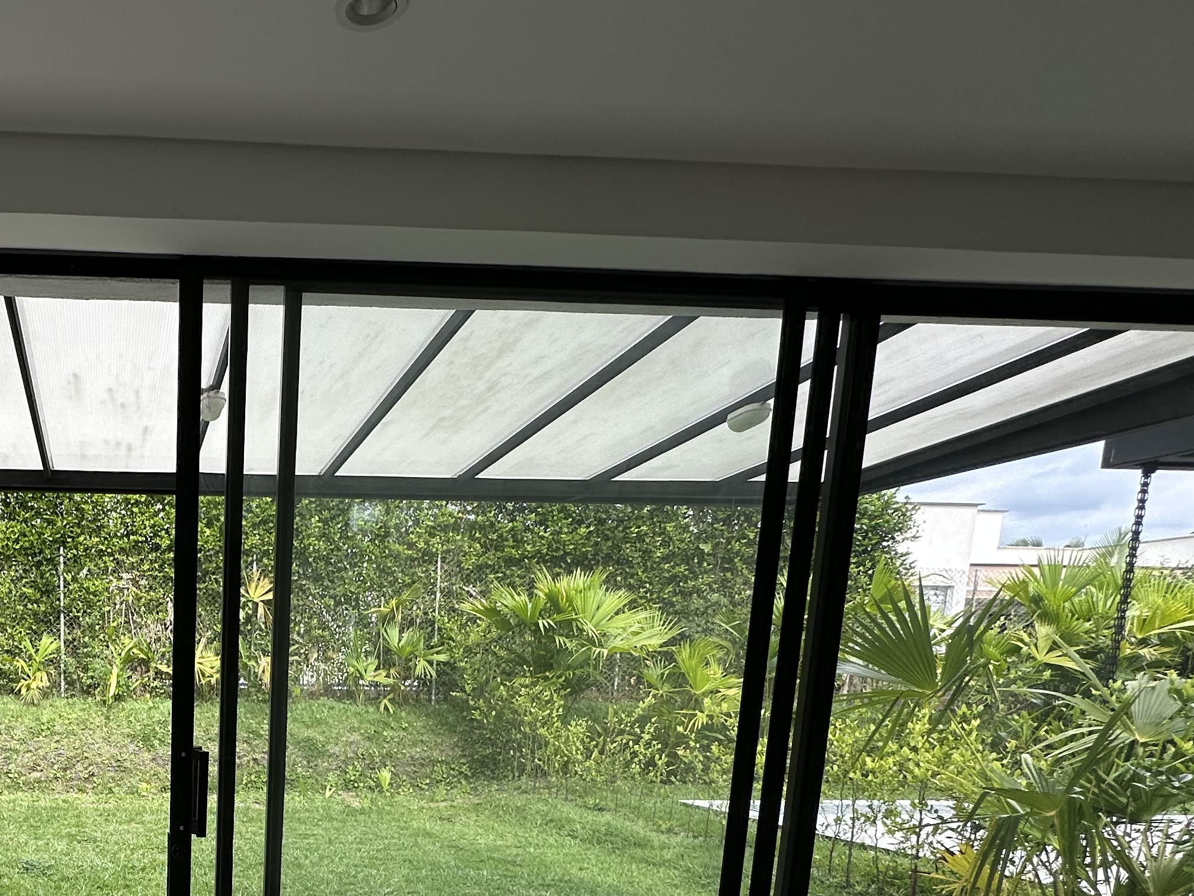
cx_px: 146
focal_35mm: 28
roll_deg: -1.3
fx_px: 966
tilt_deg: -8.3
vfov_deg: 44.7
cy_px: 823
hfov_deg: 55.9
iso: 40
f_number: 2.2
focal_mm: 2.22
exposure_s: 1/310
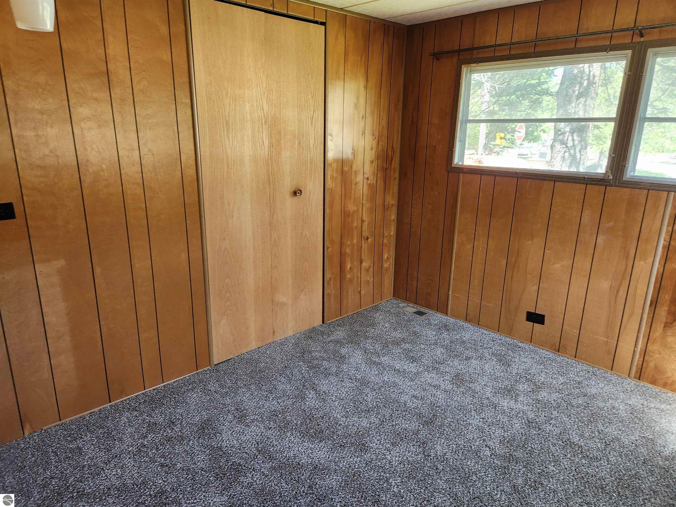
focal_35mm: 23
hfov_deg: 73.9
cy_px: 254
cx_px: 338
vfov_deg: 58.9
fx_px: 449
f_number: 1.8
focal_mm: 5.4
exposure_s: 1/120
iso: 320
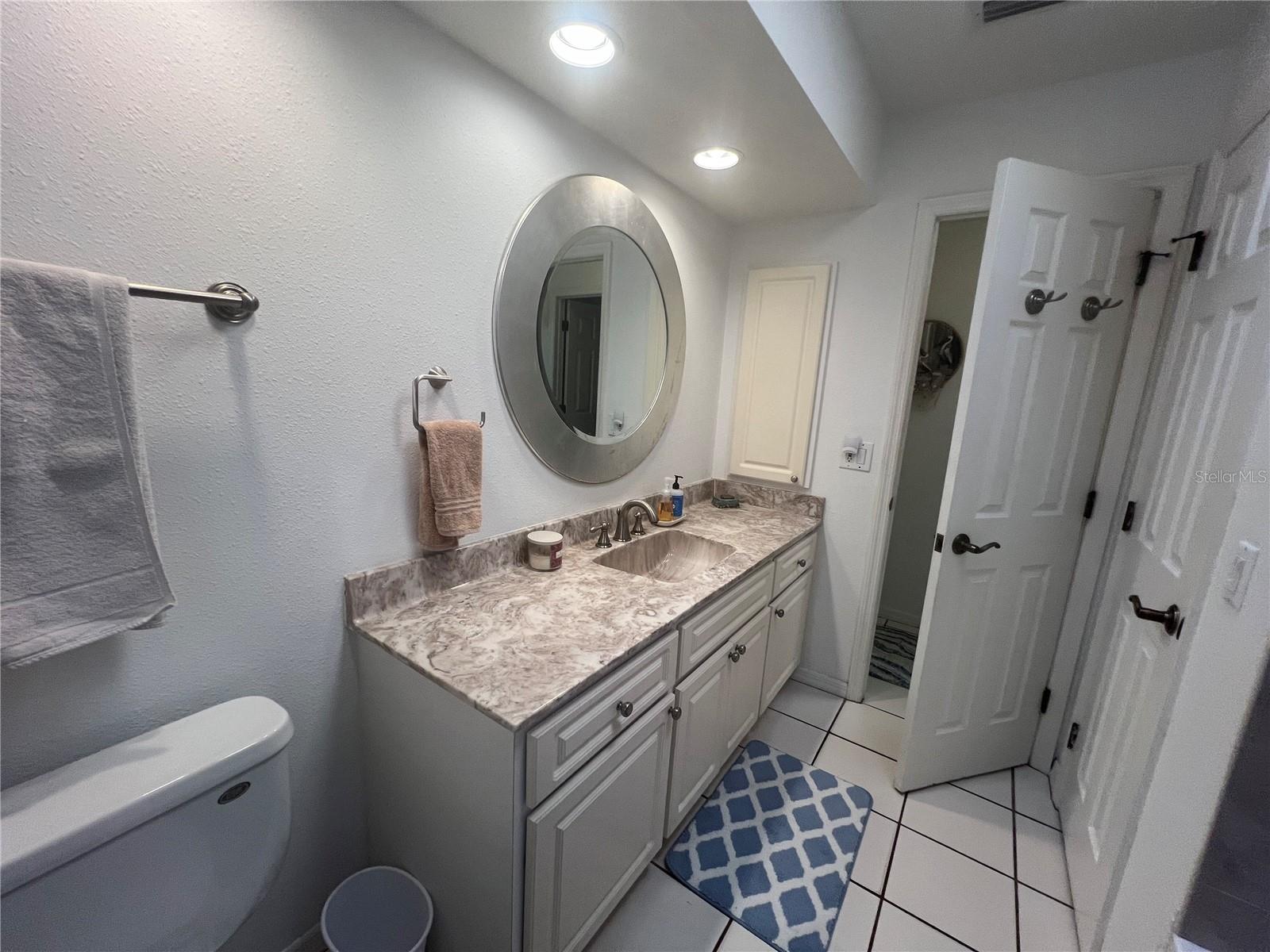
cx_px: 635
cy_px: 476
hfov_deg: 106.2
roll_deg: -3.1
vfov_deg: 89.9
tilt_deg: -10.9
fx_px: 477
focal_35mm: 13
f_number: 1.8
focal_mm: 1.57
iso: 100
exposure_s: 1/120
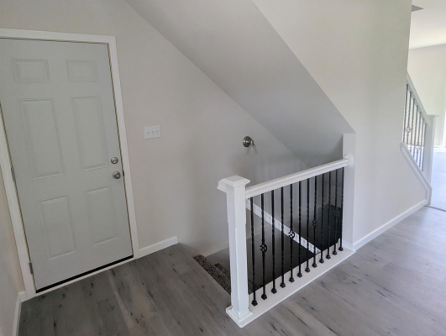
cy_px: 142
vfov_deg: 65.7
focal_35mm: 20
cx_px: 216
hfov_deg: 81.6
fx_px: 258
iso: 53
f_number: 2.2
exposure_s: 1/95.2
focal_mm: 2.35
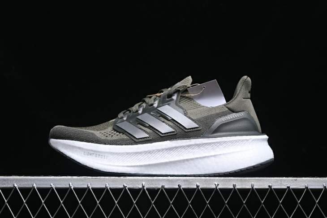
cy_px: 109
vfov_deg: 18.2
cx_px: 164
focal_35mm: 75
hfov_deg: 27.0
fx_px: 681
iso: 160
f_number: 6.3
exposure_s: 1/60
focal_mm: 50
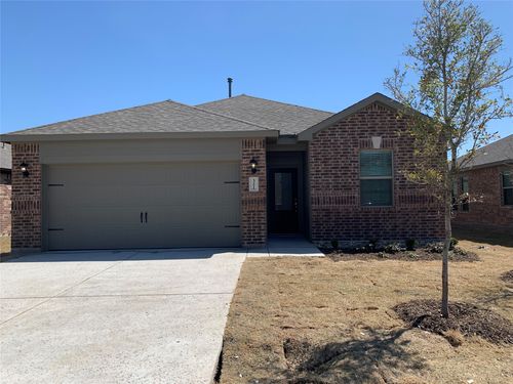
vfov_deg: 53.1
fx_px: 385
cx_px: 256
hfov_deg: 67.3
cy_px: 192
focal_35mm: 26
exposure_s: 1/2611
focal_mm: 4.25
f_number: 1.8
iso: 25
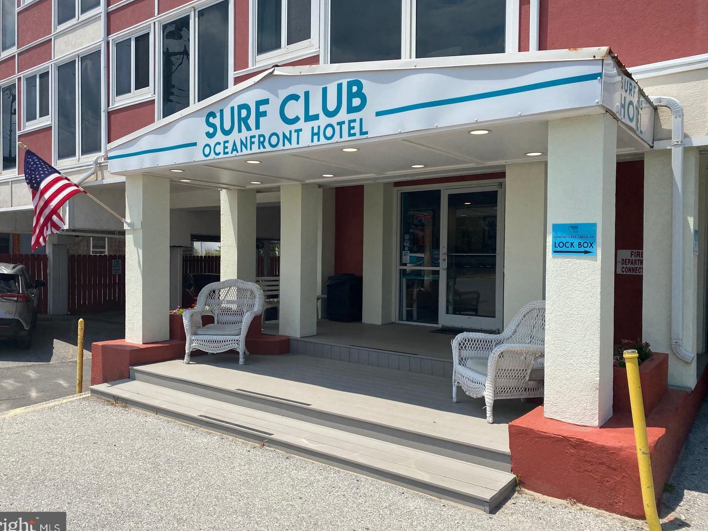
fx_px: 552
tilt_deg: -1.4
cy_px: 266
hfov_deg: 65.3
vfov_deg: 51.3
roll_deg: -0.6
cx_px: 344
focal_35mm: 27
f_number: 1.8
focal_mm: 4.25
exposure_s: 1/3846
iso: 32
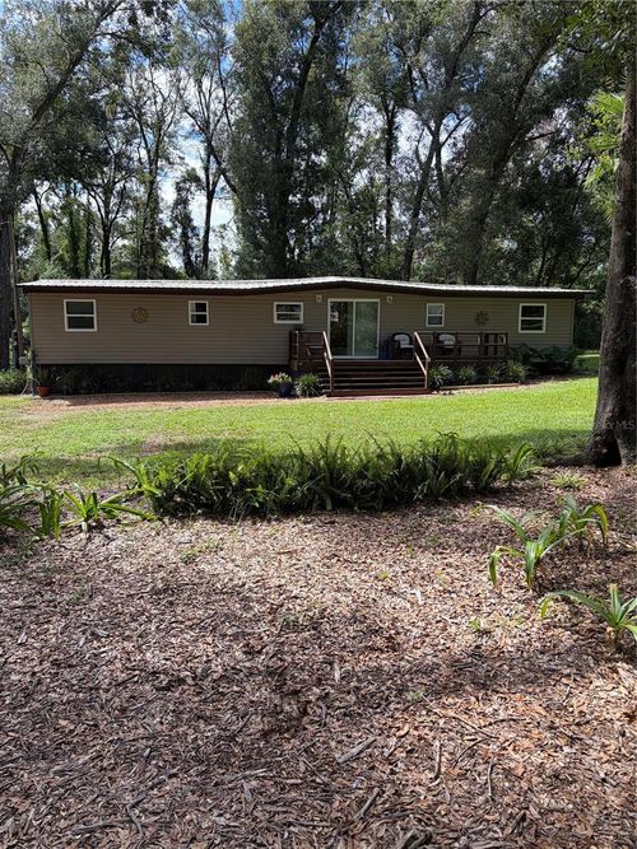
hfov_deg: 53.0
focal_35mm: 26
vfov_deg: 67.3
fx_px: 638
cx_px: 318
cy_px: 424
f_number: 1.6
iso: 64
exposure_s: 1/1196
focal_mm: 5.96
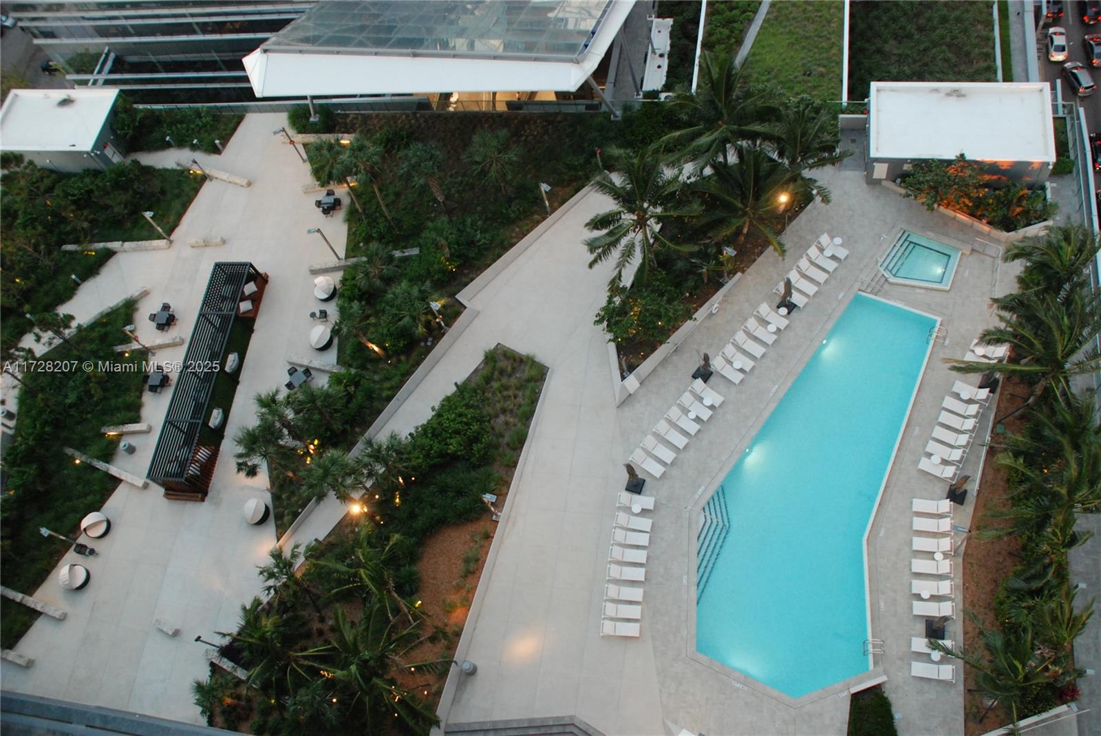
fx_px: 918
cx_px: 550
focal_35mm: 30
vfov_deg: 43.7
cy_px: 368
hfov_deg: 61.9
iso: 1000
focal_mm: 20
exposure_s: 1/30
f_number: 3.8
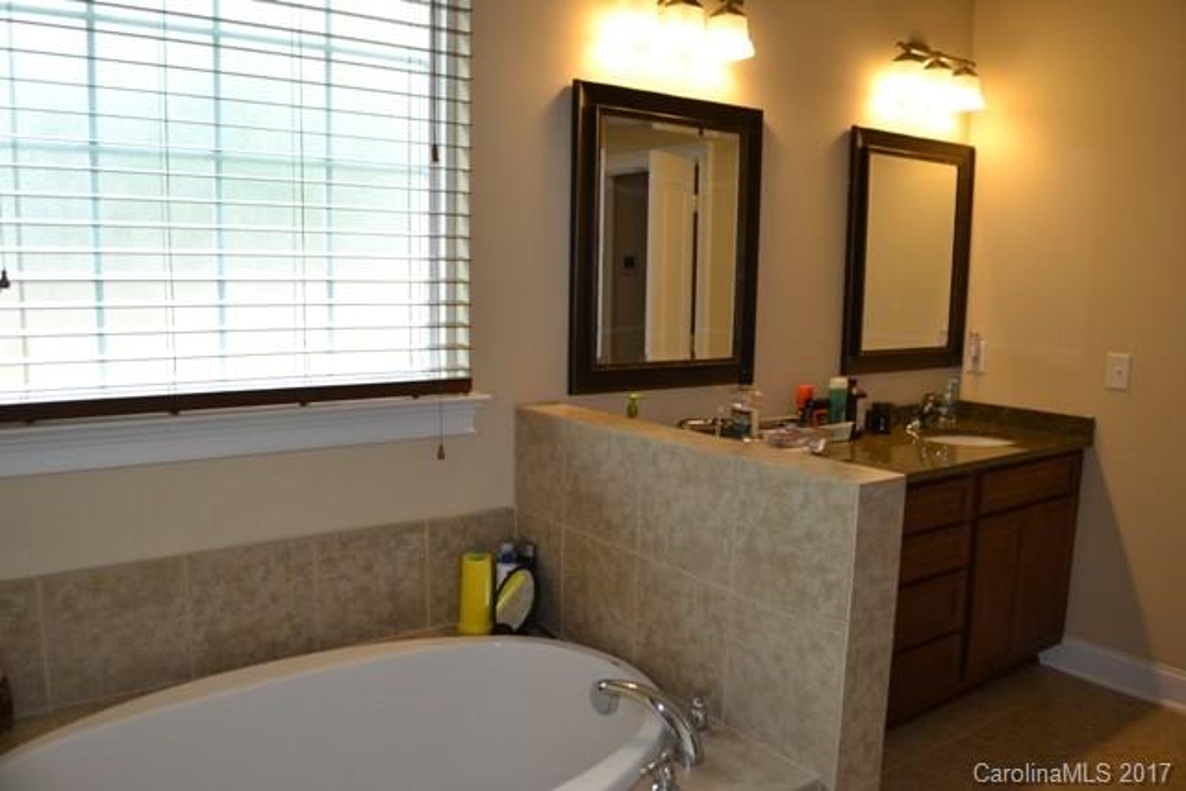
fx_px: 890
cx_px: 593
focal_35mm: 27
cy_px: 396
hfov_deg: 67.4
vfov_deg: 48.0
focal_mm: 18
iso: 400
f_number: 4
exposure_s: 1/100
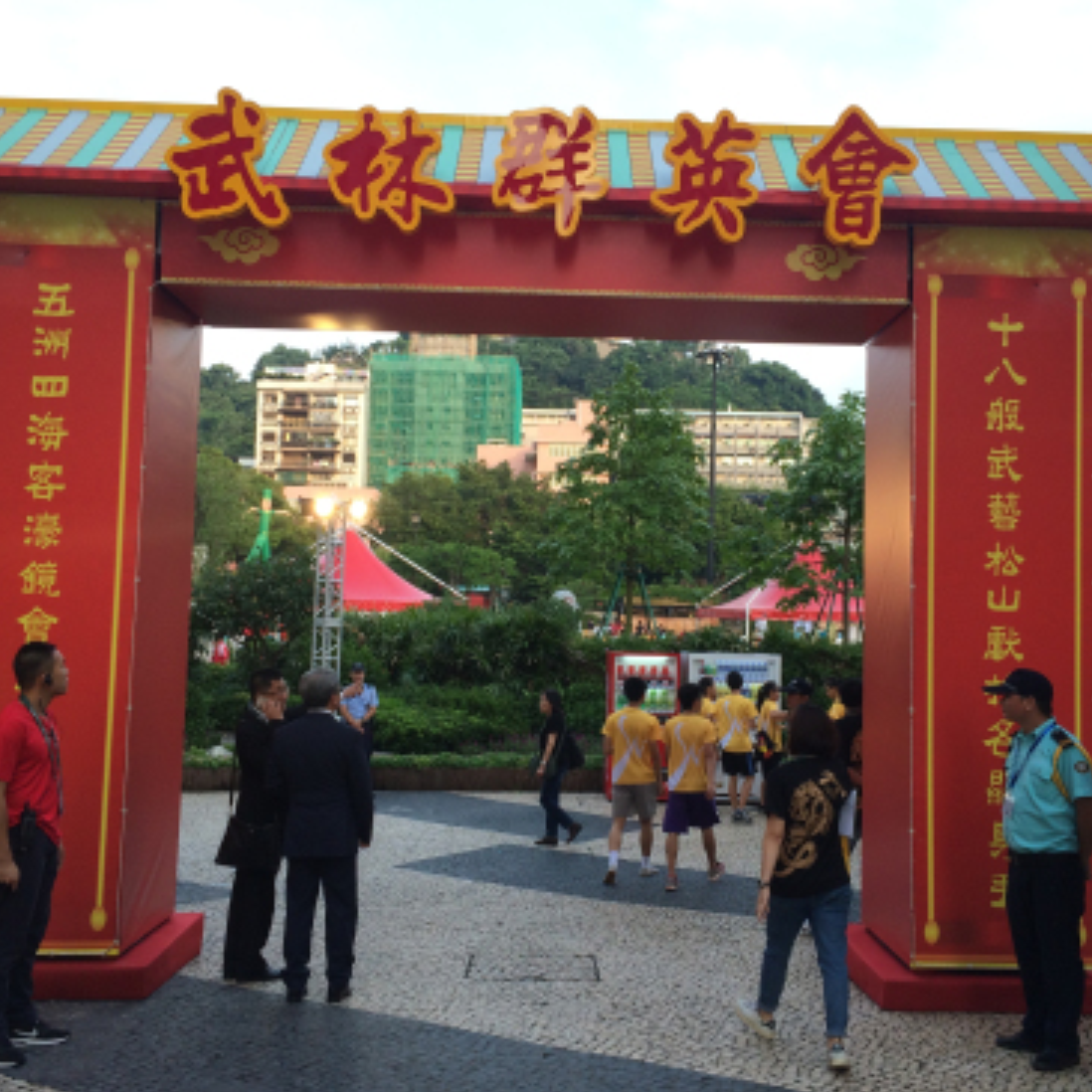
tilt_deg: +2.2
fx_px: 1249
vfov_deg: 47.2
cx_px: 579
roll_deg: -1.6
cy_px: 550
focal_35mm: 35
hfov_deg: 47.2
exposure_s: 1/217
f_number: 2.2
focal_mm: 4.15
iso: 32
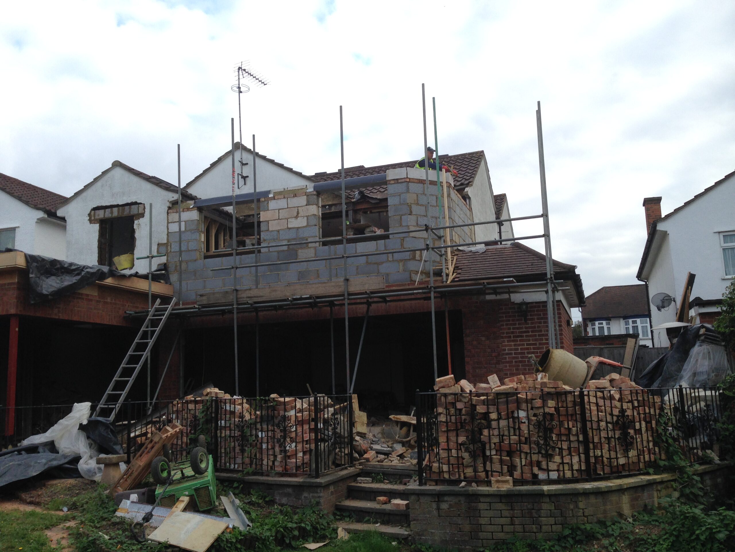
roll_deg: +0.4
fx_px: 701
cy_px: 276
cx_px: 368
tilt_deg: +11.2
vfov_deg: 42.9
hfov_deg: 55.4
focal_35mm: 33
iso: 50
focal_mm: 4.12
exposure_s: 1/531
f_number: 2.4
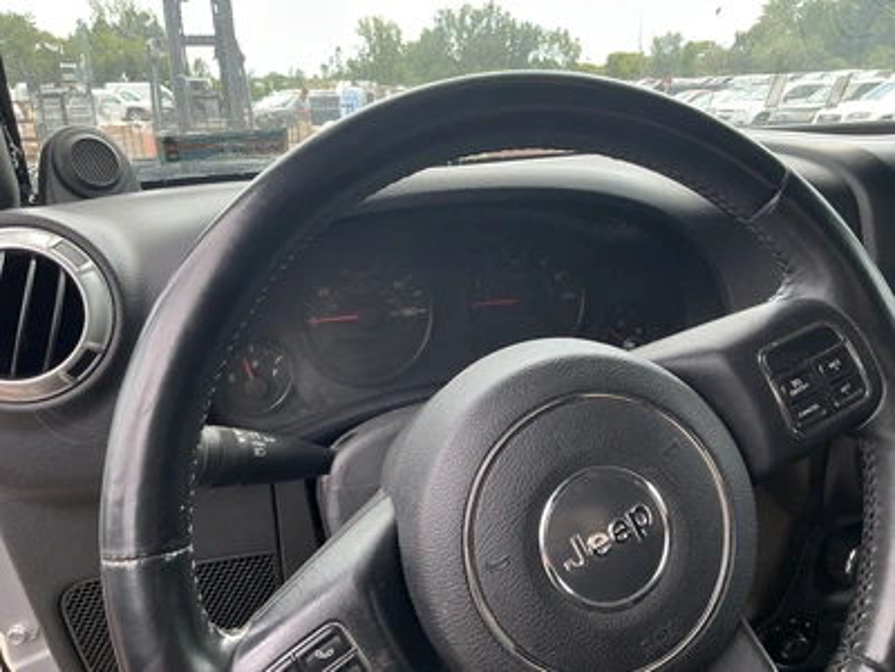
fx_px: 724
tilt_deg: -10.3
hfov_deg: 63.4
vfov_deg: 49.7
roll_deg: -0.1
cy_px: 336
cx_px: 448
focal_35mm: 28
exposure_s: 1/122
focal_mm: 3
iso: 20
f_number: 1.8
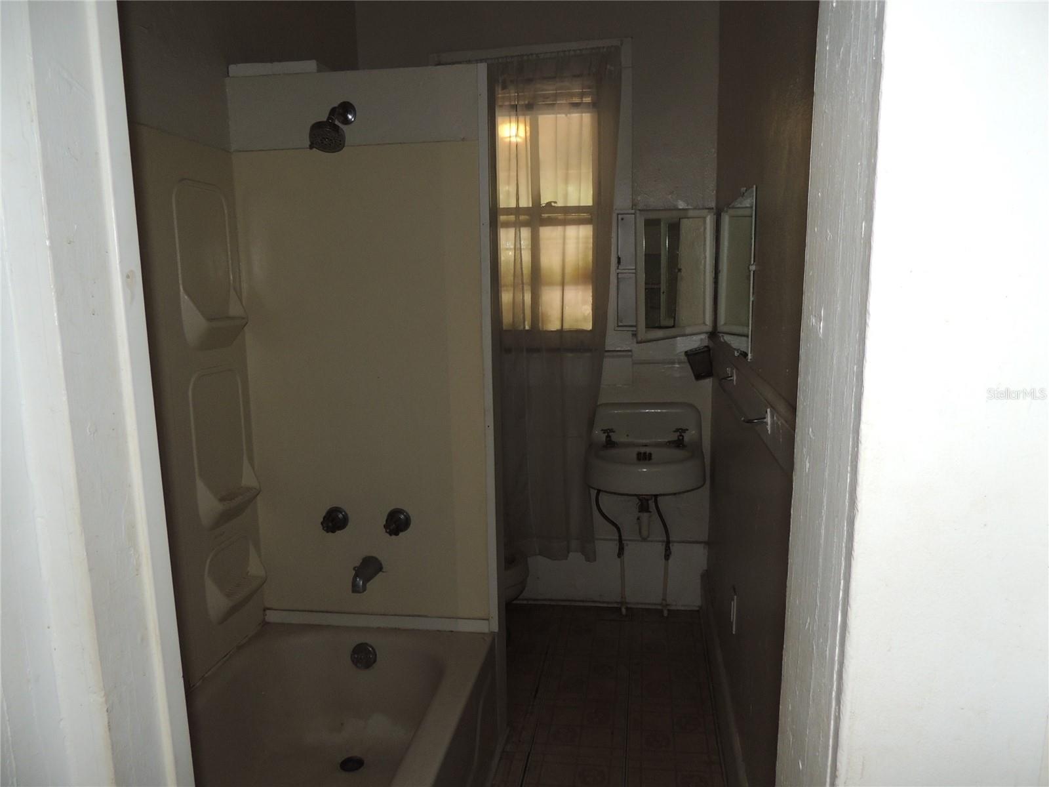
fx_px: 727
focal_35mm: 24
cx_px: 524
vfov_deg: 56.8
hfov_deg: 71.6
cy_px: 394
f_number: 3
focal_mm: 4.3
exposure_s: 1/30
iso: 200
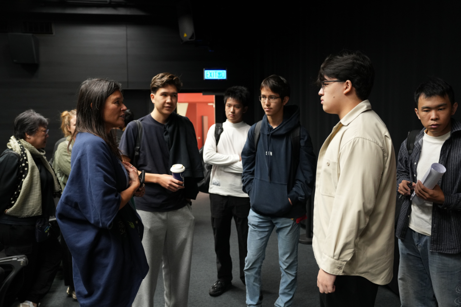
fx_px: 384
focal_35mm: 30
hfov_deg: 61.9
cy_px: 154
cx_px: 230
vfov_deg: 43.6
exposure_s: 1/30
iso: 1600
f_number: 2.8
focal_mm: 30
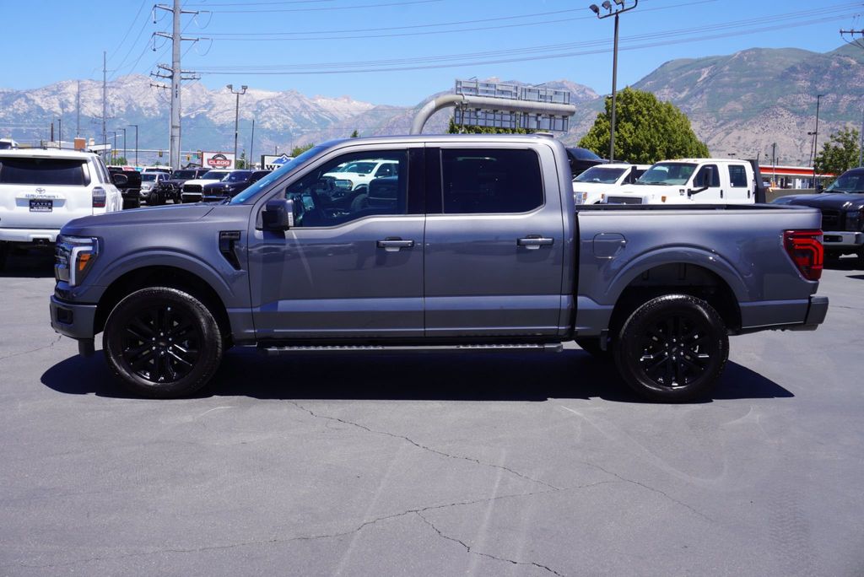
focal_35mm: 39
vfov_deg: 34.3
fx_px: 936
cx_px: 432
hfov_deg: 49.5
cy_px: 288
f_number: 10
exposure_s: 1/125
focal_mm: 26
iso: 100
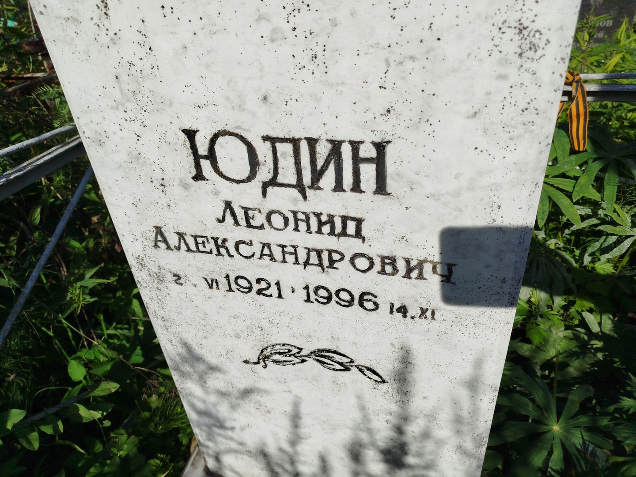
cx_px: 318
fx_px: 441
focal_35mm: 24
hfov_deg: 71.6
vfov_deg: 56.8
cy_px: 238
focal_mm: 5.31
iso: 50
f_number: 1.7
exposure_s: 1/2098
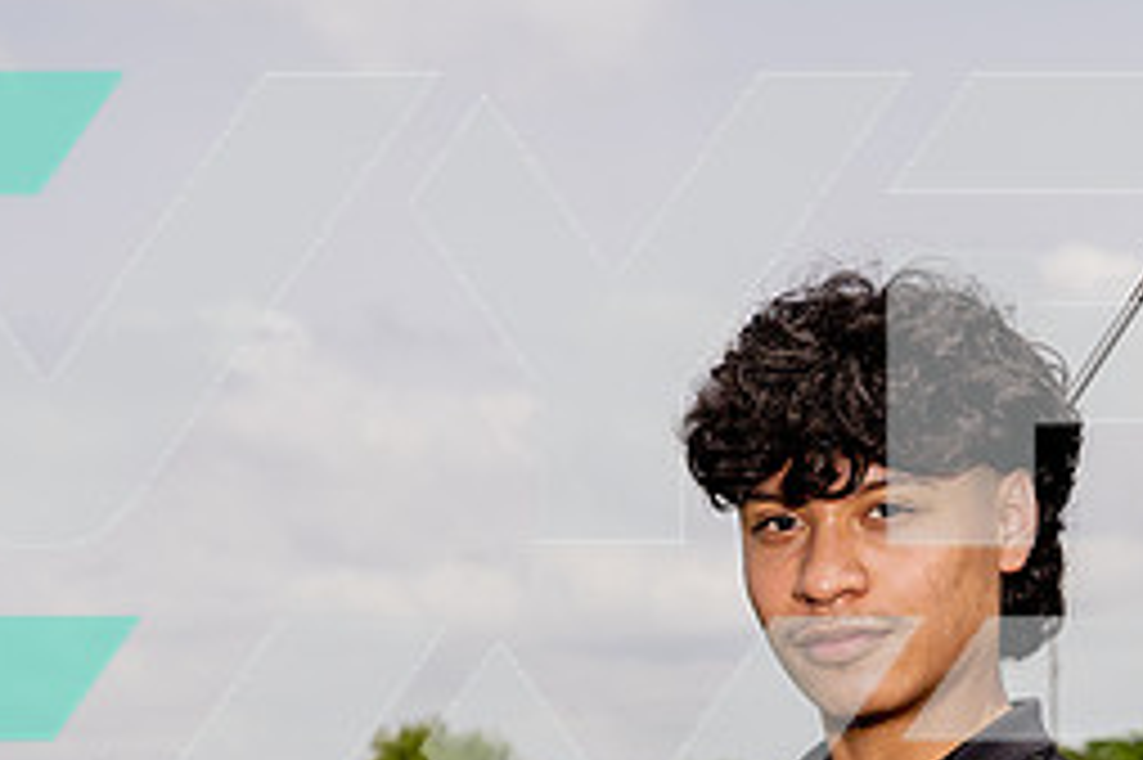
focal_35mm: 128
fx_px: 4061
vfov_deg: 10.6
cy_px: 857
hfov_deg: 16.0
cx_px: 814
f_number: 7.1
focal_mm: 56
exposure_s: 1/250
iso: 100
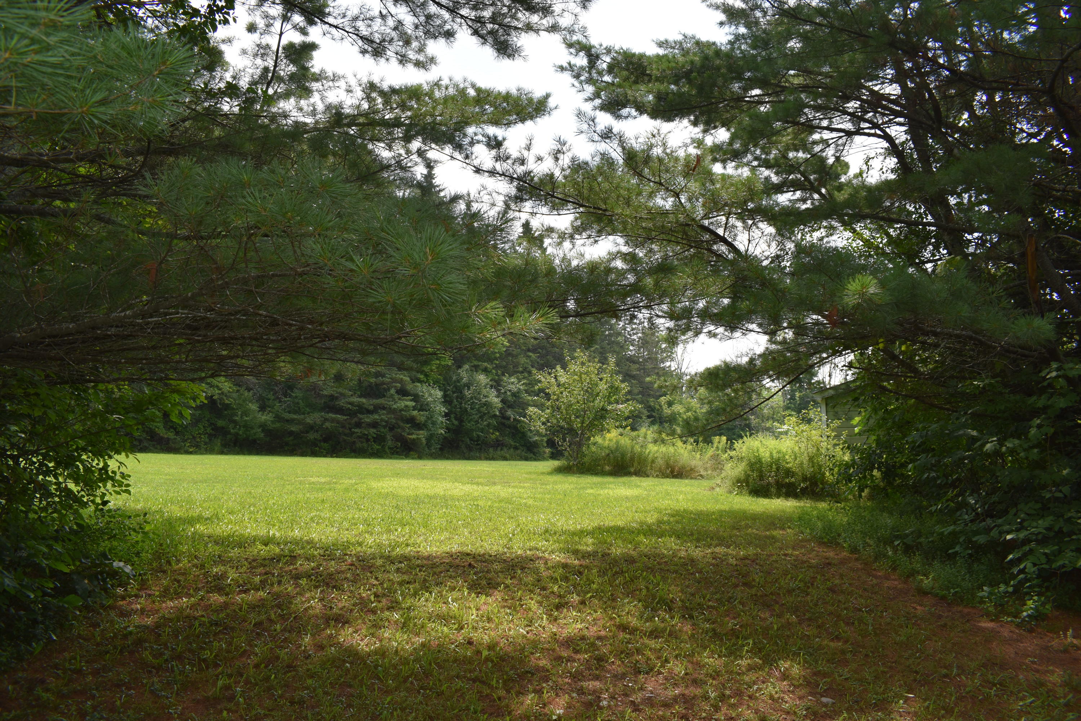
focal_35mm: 27
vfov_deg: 47.9
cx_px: 540
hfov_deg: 67.4
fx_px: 811
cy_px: 360
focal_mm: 18
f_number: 7.1
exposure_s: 1/200
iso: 100
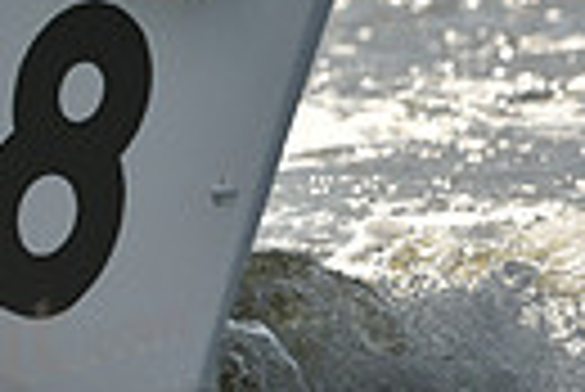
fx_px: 22515
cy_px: -241
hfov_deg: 1.5
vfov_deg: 1.0
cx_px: -675
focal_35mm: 1384
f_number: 6.3
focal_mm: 310
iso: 250
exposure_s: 1/2000
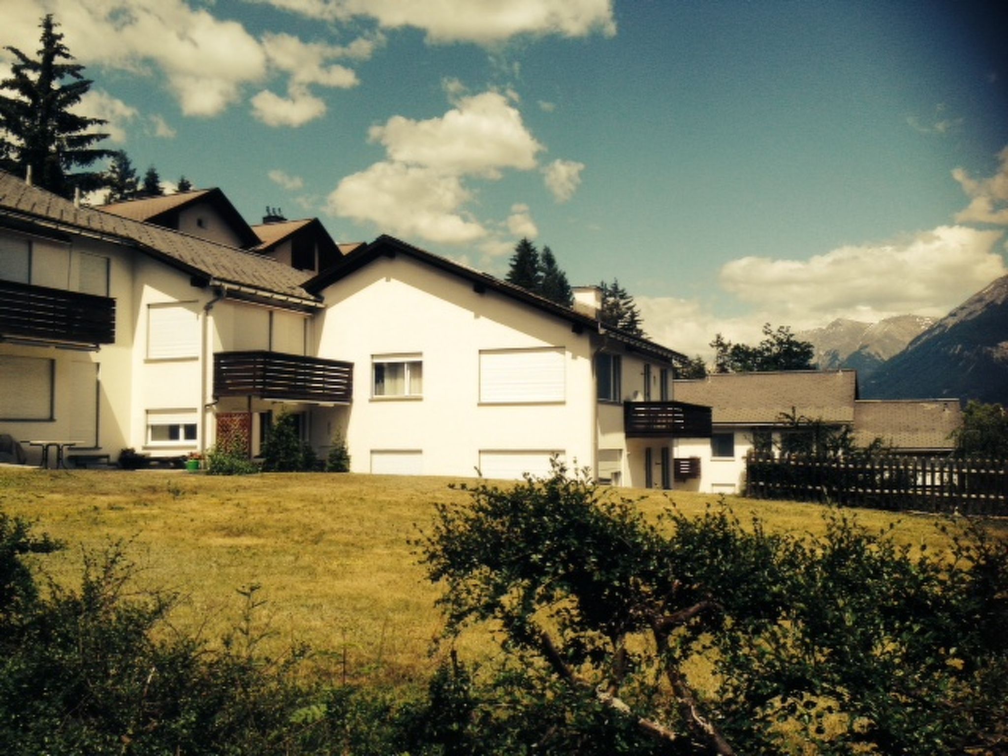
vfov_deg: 40.7
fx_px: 1019
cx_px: 504
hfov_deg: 52.6
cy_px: 378
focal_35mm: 35
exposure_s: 1/2907
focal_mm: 4.28
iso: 50
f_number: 2.4
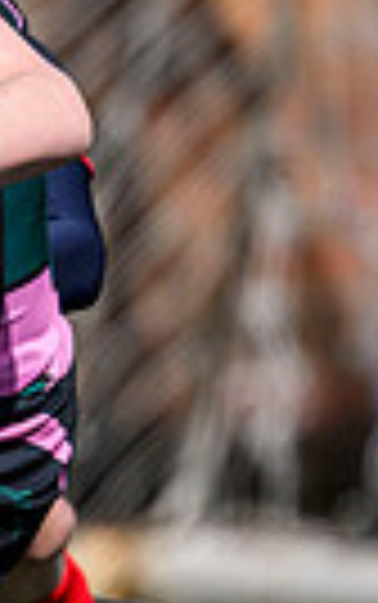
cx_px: -324
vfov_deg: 0.7
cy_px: 187
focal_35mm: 2928
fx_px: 48158
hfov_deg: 0.4
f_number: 3.2
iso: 200
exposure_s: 1/3200
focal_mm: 400
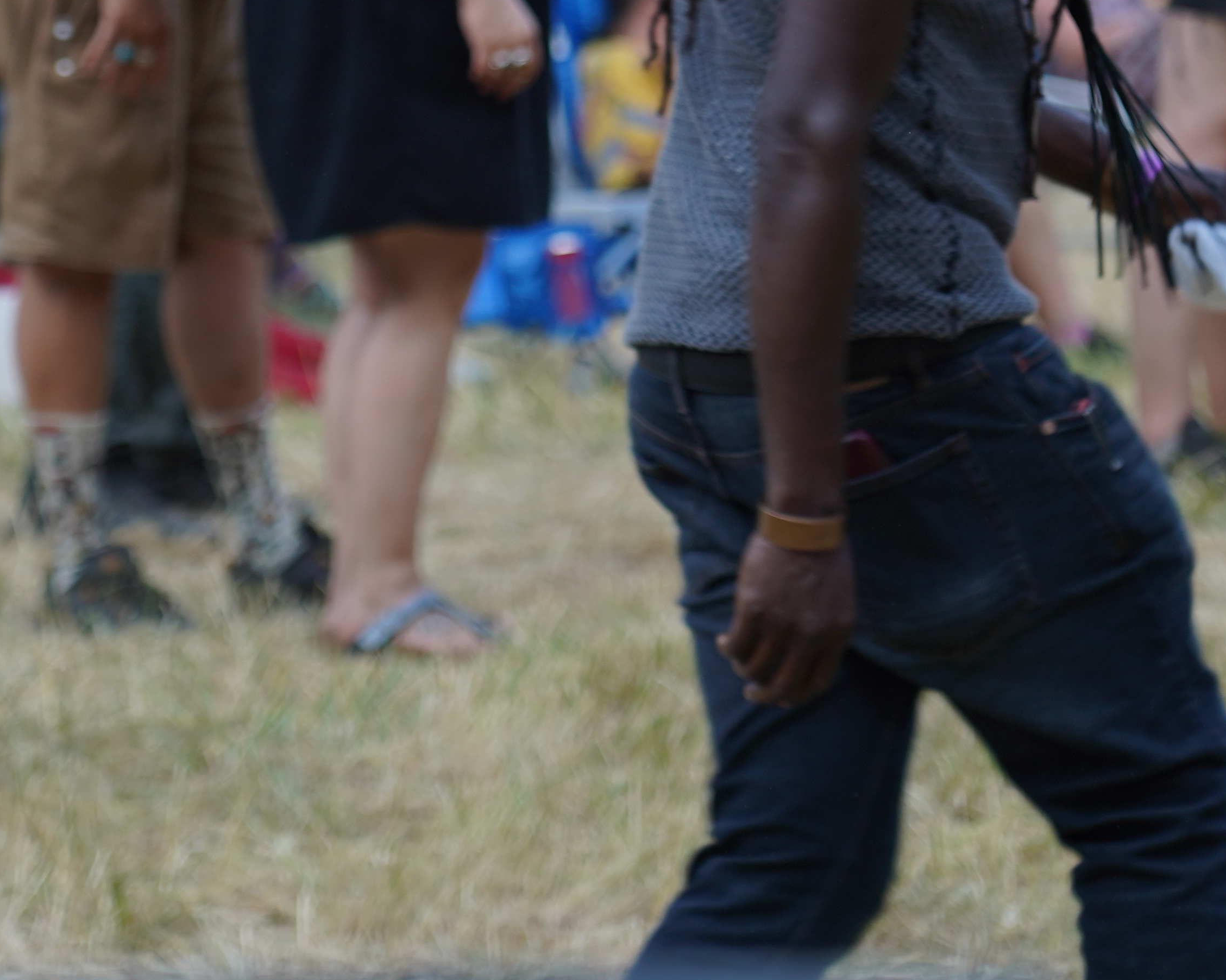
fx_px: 9505
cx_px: 324
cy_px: -77
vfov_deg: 5.9
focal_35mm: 262
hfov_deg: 7.4
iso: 160
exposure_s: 1/125
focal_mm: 105
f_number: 4
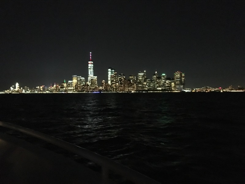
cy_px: 92
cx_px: 122
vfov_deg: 48.2
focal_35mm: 29
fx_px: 205
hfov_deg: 61.7
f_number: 2.2
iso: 2000
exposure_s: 1/15
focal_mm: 4.15
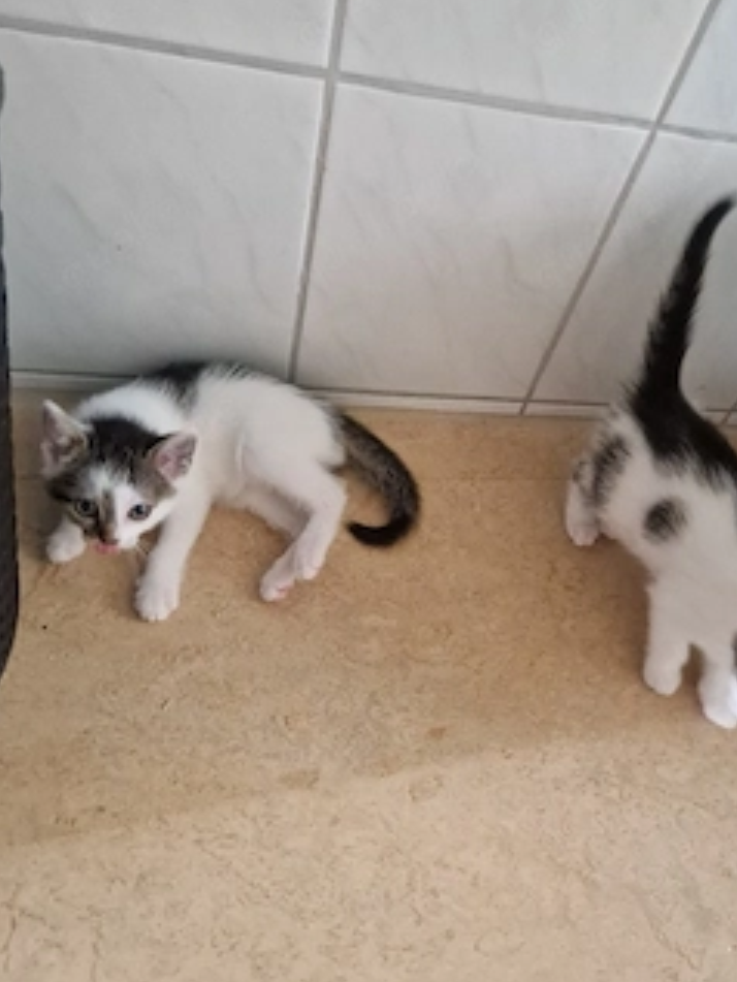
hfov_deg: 47.9
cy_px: 496
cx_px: 452
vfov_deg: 61.6
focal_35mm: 29
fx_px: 823
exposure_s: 1/50
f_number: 1.8
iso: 640
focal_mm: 5.4
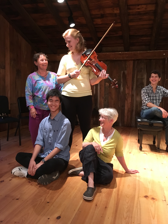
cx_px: 84
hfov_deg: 48.2
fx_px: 188
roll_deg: -1.9
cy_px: 112
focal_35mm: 29
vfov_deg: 61.7
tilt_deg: -7.1
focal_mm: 4.15
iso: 250
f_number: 2.2
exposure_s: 1/15
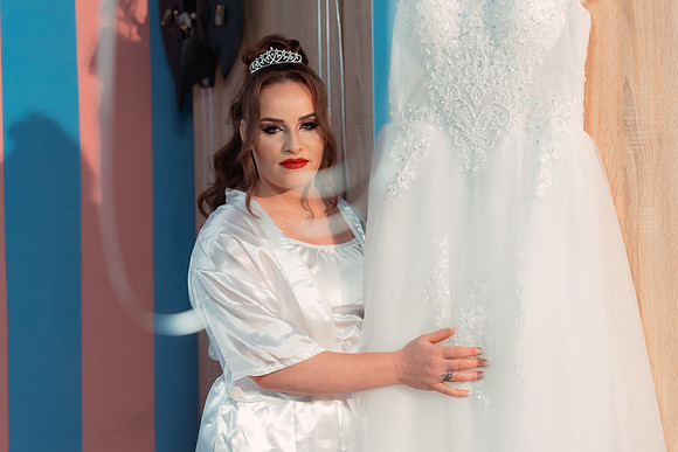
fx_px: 1695
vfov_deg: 15.2
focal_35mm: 90
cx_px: 339
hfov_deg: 22.6
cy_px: 226
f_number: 3
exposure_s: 1/200
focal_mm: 90
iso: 1600
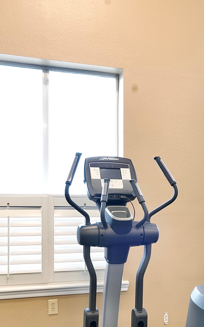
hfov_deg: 33.6
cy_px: 208
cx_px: 106
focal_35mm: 38
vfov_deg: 50.9
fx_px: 338
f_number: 8
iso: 400
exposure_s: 1/3
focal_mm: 16
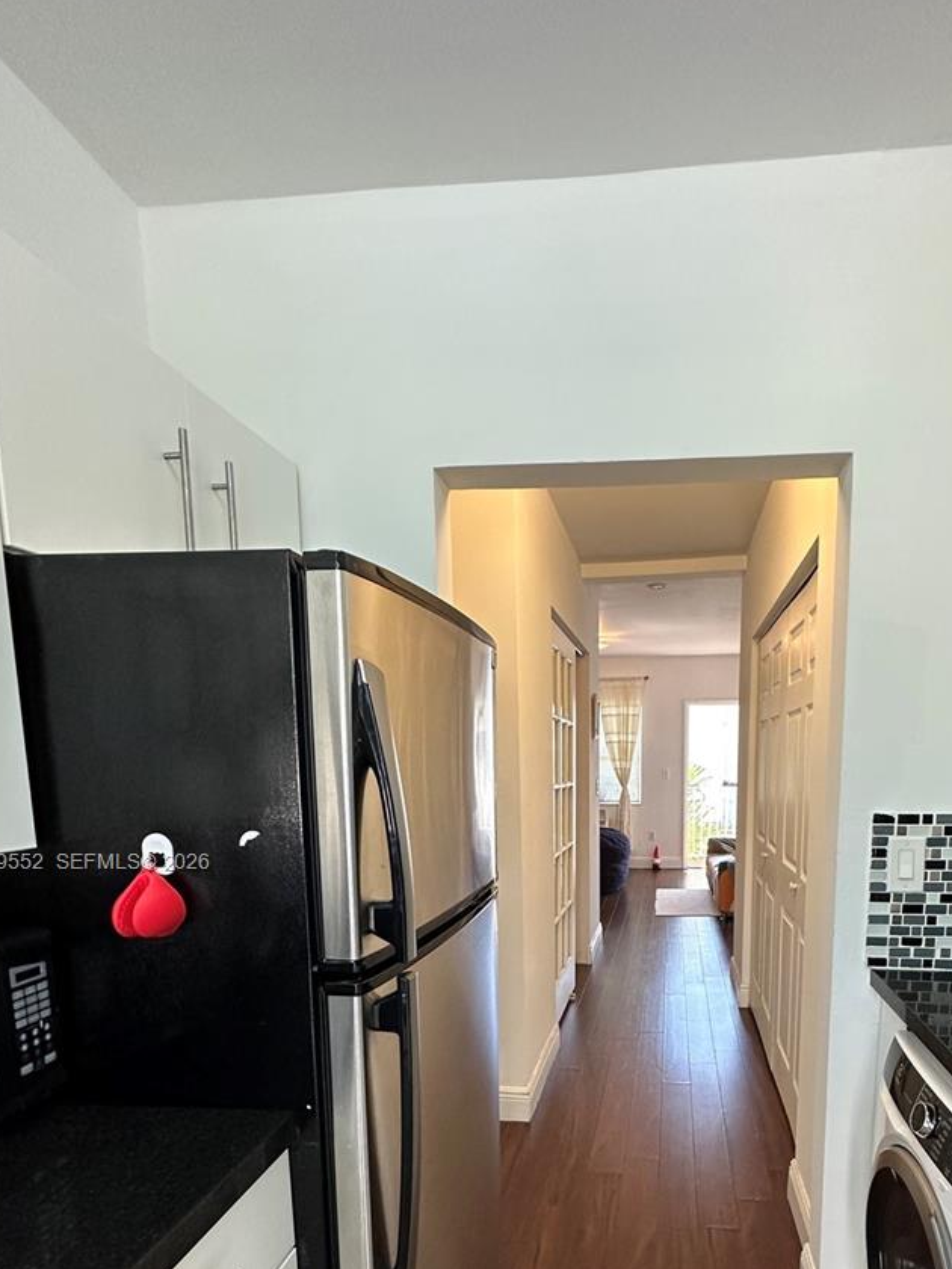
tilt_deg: -8.1
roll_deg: +0.3
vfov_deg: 78.6
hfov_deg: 64.7
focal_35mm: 20
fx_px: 733
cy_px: 864
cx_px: 610
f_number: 2.2
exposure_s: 1/120
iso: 250
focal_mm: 2.22
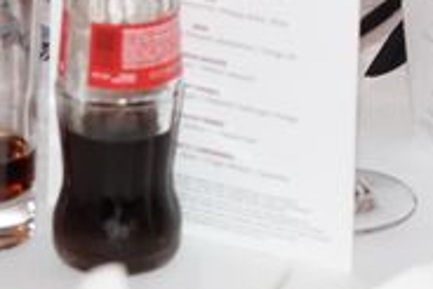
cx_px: 657
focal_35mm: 332
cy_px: -578
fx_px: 3996
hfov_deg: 6.1
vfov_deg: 4.0
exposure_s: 1/50
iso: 1600
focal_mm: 51
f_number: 4.5
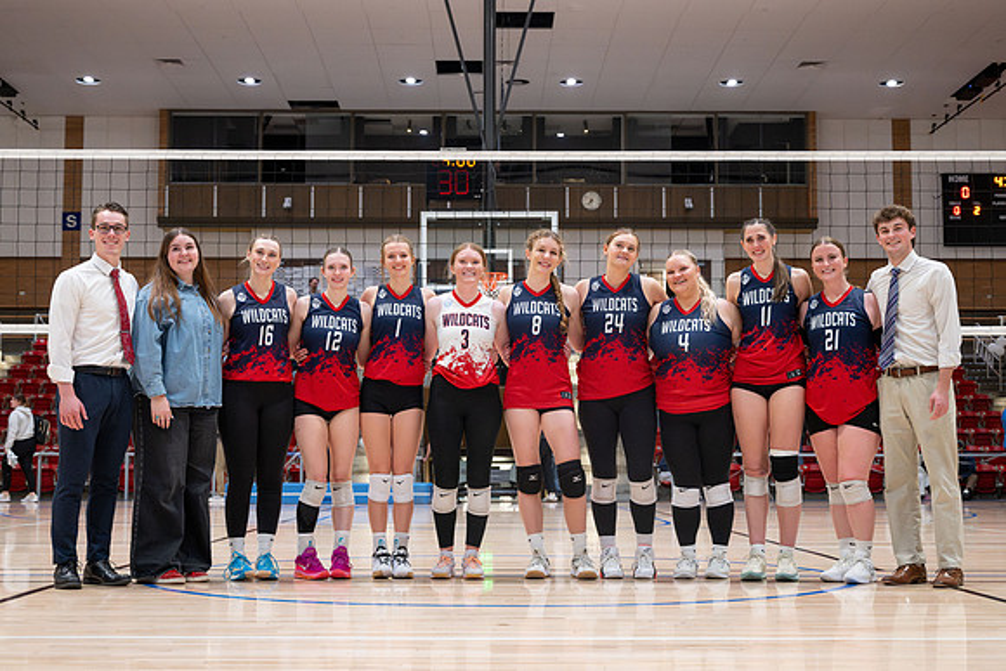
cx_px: 502
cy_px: 318
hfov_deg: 37.8
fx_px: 1470
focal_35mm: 53
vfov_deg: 25.7
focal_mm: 50
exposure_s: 1/200
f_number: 4
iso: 4000
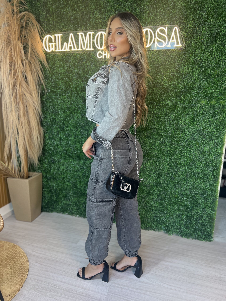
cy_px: 150
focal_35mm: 26
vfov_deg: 67.3
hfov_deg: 53.1
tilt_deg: -12.6
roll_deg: -1.0
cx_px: 113
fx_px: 226
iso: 50
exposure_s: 1/135
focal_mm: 5.7
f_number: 1.5
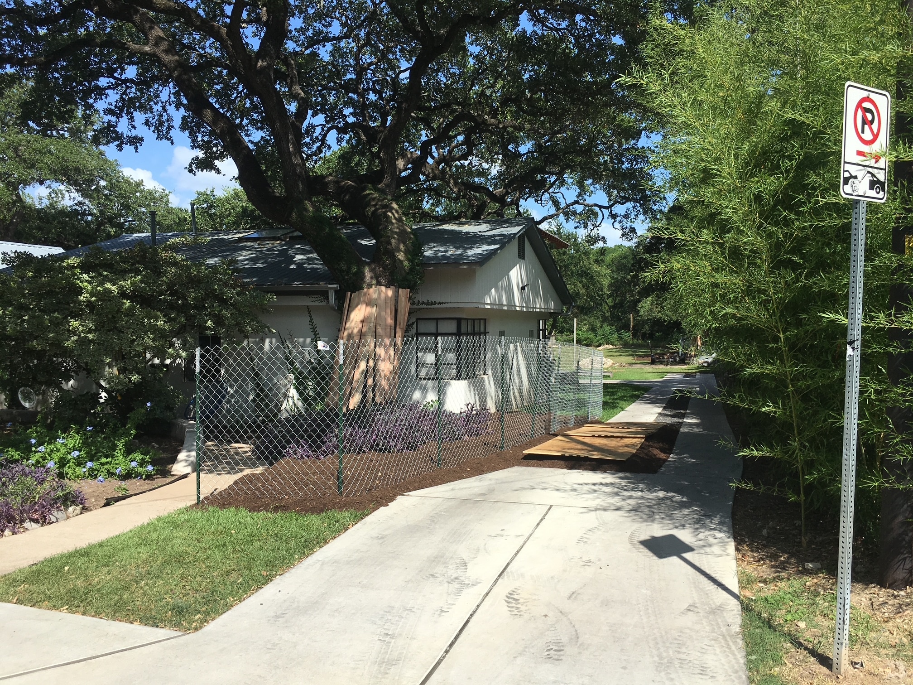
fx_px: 765
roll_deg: +1.2
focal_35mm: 29
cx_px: 456
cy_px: 342
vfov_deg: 48.2
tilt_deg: -0.5
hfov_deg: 61.7
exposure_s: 1/1748
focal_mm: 4.15
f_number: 2.2
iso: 25
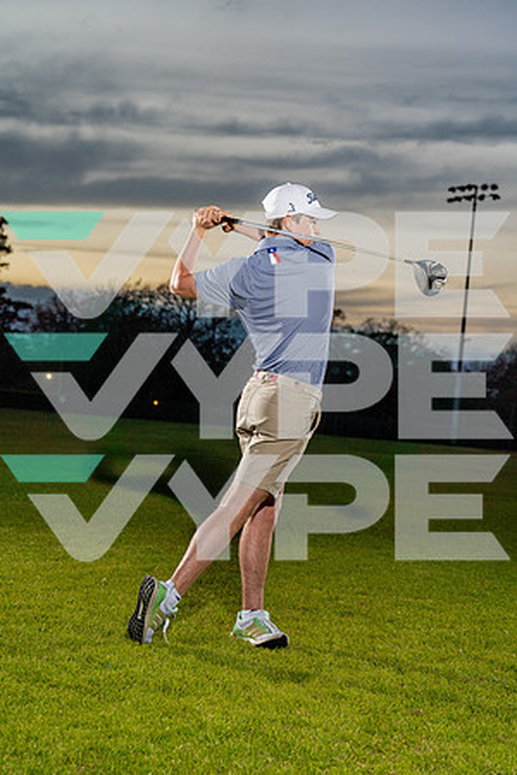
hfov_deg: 26.0
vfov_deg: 38.2
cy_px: 388
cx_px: 258
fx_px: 1120
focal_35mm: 52
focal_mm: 52
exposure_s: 1/250
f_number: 4
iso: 400
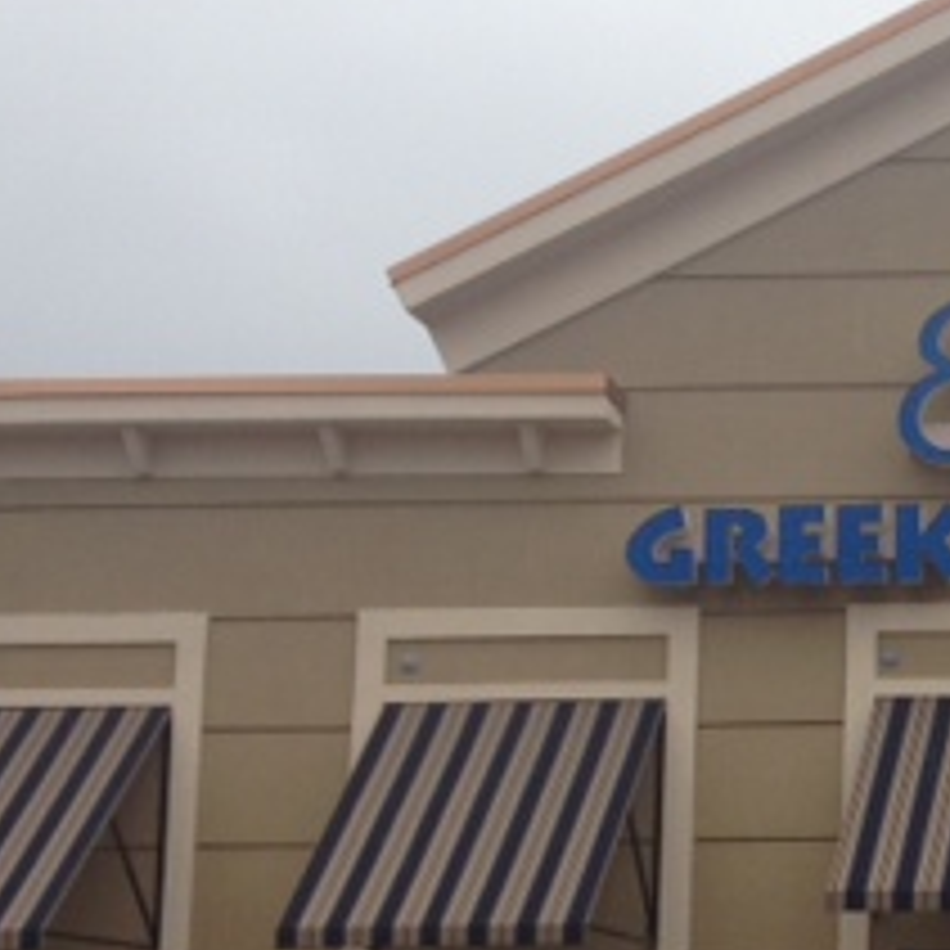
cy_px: 752
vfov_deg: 18.3
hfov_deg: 17.4
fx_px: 2919
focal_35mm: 94
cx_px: 1202
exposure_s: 1/310
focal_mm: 4.28
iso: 50
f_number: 2.4
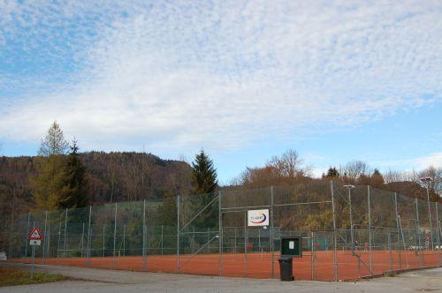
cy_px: 146
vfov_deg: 36.8
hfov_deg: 53.2
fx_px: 441
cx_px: 221
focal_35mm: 36
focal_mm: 24
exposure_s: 1/250
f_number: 8
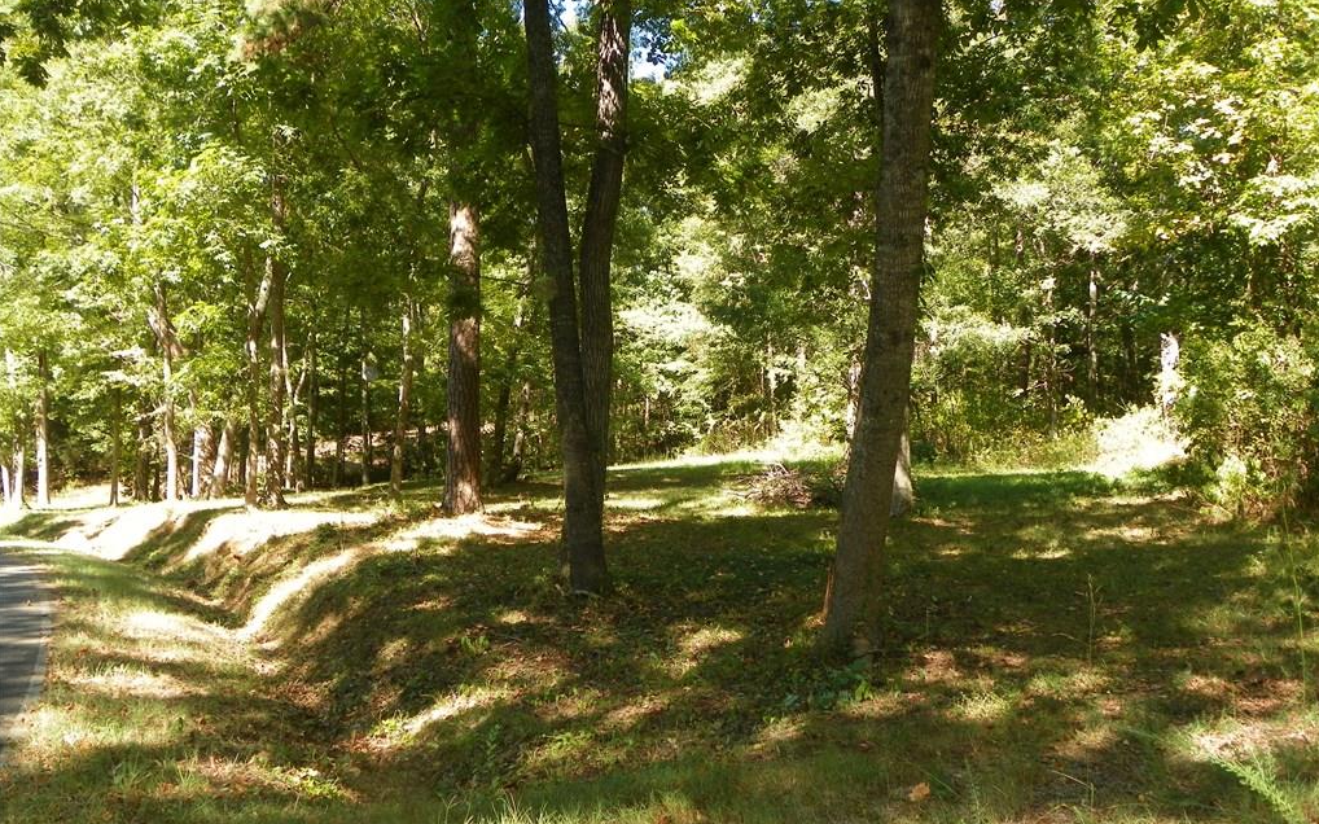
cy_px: 430
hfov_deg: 59.7
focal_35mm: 32
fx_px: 1150
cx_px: 661
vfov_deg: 39.4
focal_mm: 5.3
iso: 80
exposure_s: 1/125
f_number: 2.8
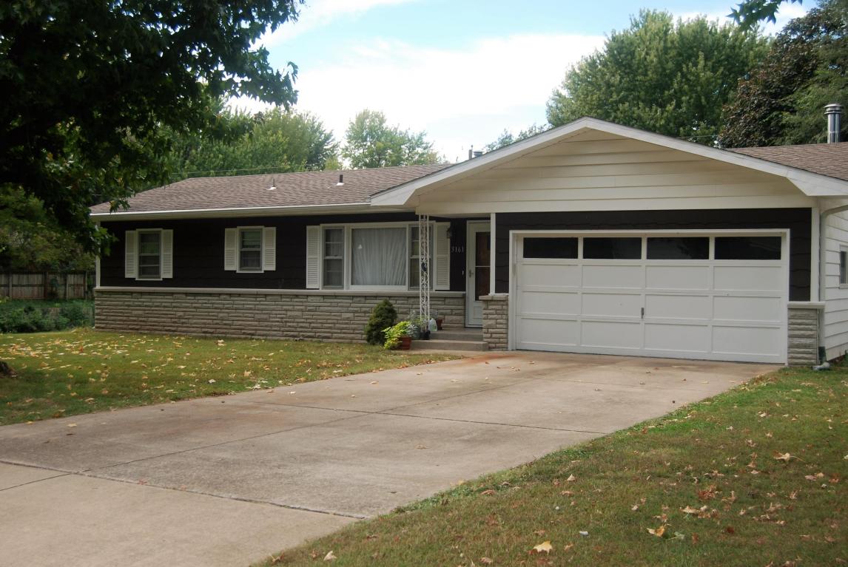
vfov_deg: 29.9
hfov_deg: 43.6
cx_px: 424
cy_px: 284
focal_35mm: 45
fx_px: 1061
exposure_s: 1/200
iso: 100
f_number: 5.6
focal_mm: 30
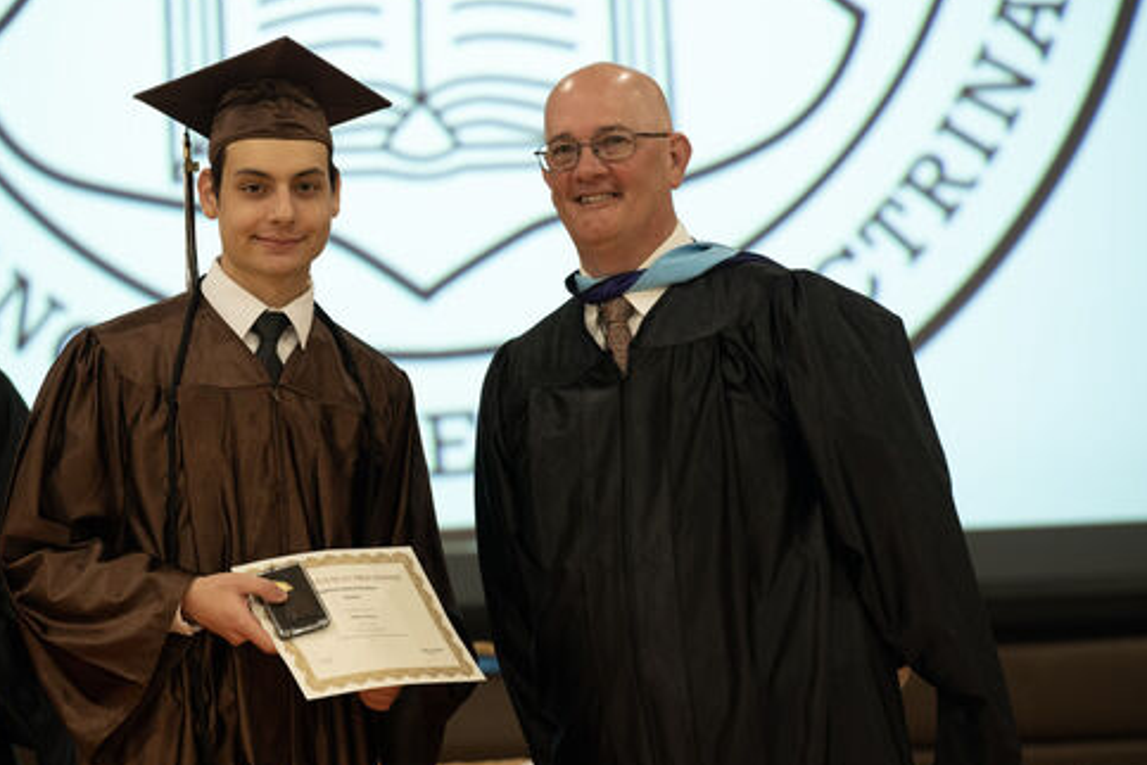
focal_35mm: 242
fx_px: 7710
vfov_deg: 5.7
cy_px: 394
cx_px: 512
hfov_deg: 8.5
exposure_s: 1/100
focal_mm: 190
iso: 1600
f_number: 4
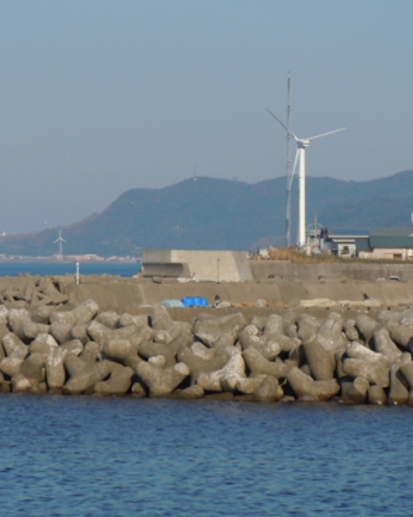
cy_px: 222
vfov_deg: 7.0
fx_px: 4236
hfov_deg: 5.6
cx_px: 205
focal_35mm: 277
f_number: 4.6
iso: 100
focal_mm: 31.4
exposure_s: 1/1000
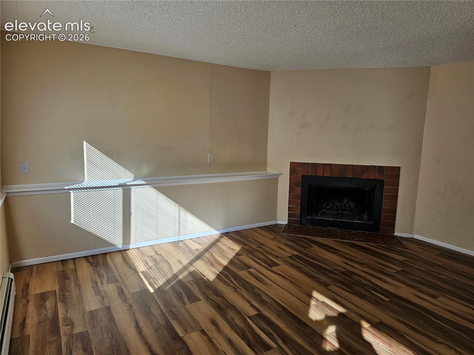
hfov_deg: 73.9
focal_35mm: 23
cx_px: 237
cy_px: 178
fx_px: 315
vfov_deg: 58.9
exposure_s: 1/180
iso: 40
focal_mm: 6.3
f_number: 1.7
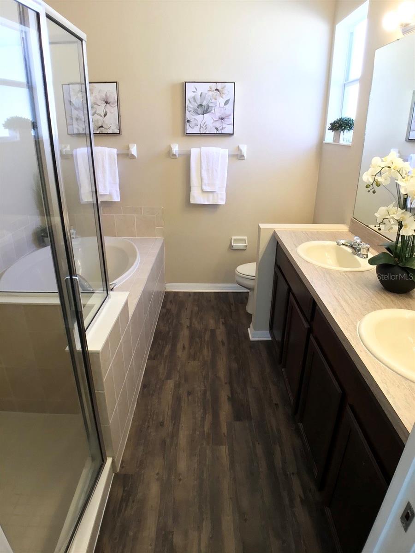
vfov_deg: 58.4
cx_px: 208
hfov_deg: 45.4
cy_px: 276
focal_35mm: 31
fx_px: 496
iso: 50
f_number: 2.4
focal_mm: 3.3
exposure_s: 1/30
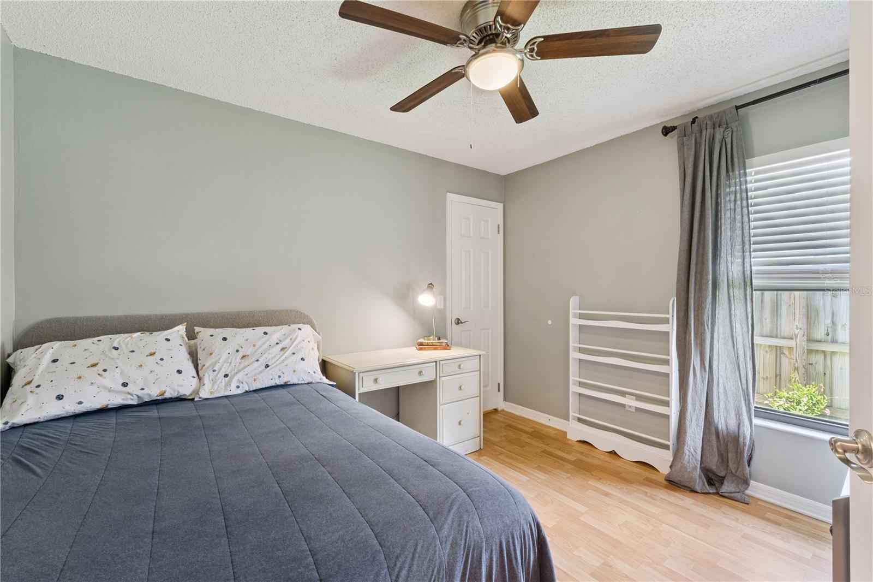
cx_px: 436
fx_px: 364
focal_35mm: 15
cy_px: 291
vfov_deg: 77.3
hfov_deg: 100.4
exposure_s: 1/15
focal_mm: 10
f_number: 9
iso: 400
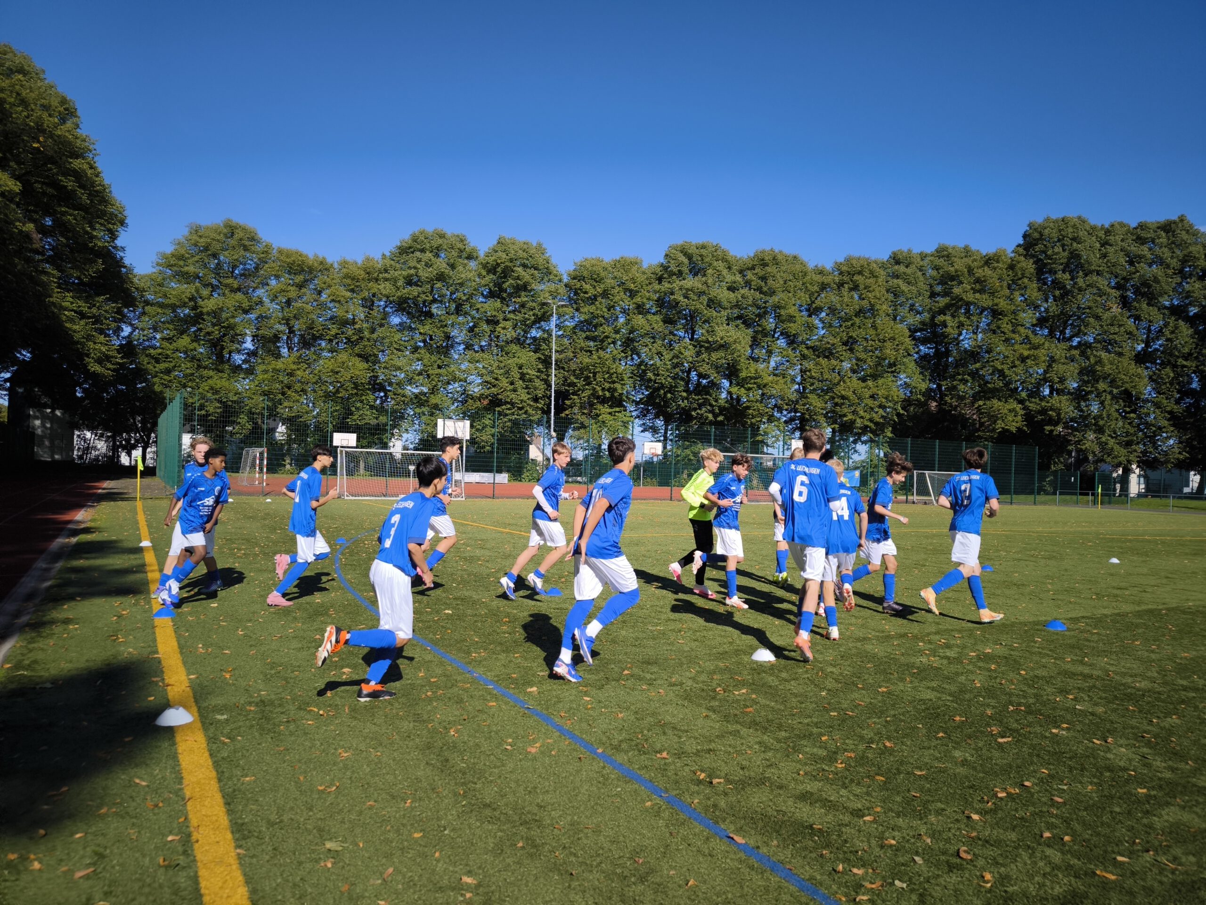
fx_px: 836
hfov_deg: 71.6
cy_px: 452
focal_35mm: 24
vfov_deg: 56.8
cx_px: 603
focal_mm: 6.92
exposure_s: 1/3118
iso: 50
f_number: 1.9
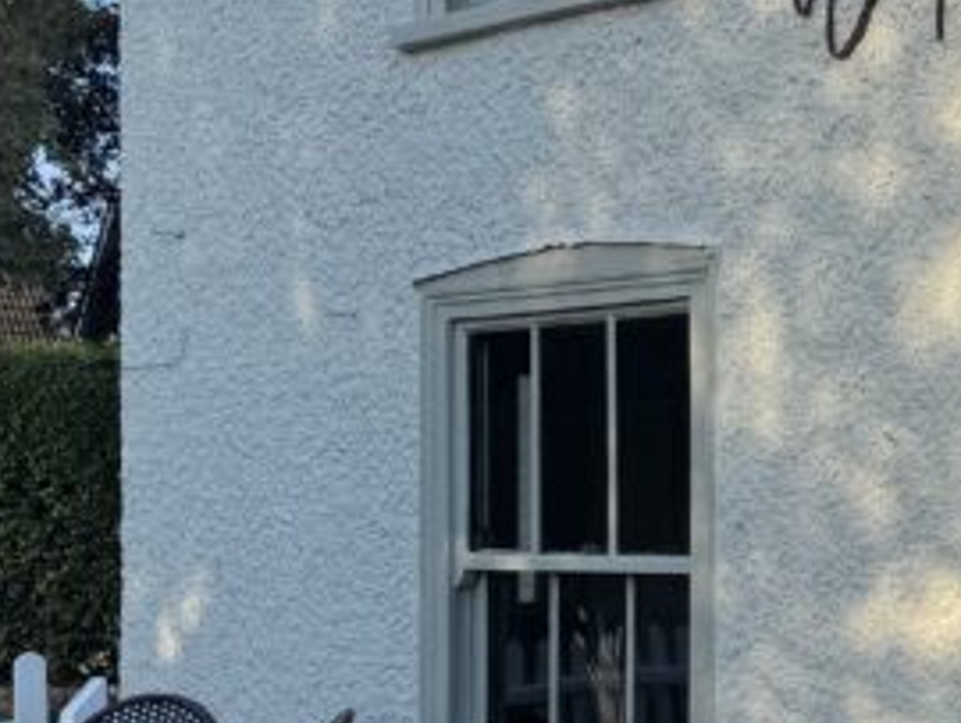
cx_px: 812
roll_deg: -0.2
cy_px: 598
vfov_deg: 16.1
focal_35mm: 91
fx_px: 2529
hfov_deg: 21.2
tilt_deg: -2.2
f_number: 1.78
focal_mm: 6.76
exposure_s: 1/2041
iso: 80
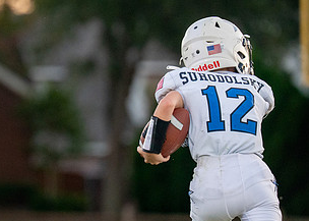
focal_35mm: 581
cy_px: 119
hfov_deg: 3.5
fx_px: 5098
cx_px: 123
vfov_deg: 2.5
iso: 1250
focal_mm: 191
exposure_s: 1/1250
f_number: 2.8
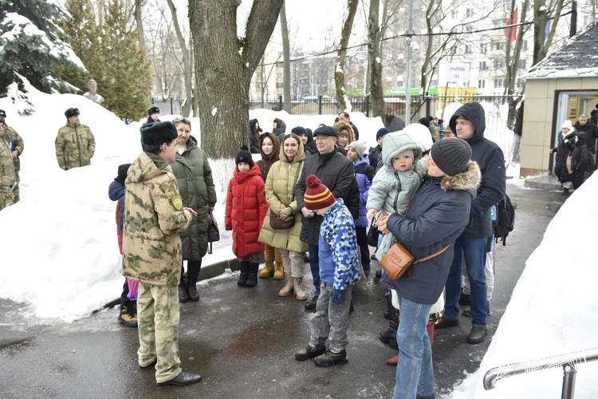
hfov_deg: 57.2
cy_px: 200
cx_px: 299
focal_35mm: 33
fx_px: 548
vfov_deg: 40.0
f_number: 4.5
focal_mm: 22
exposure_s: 1/200
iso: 800
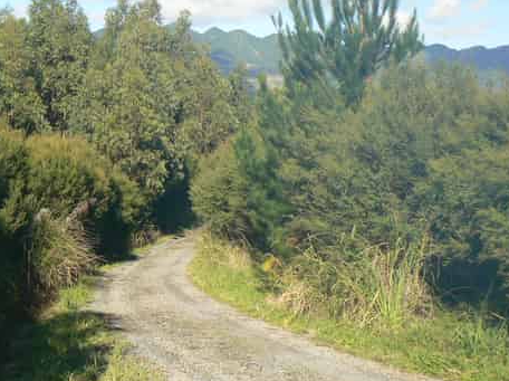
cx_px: 167
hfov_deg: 36.5
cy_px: 184
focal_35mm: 52
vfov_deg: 28.0
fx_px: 764
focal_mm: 6
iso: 80
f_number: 5.6
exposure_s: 1/320
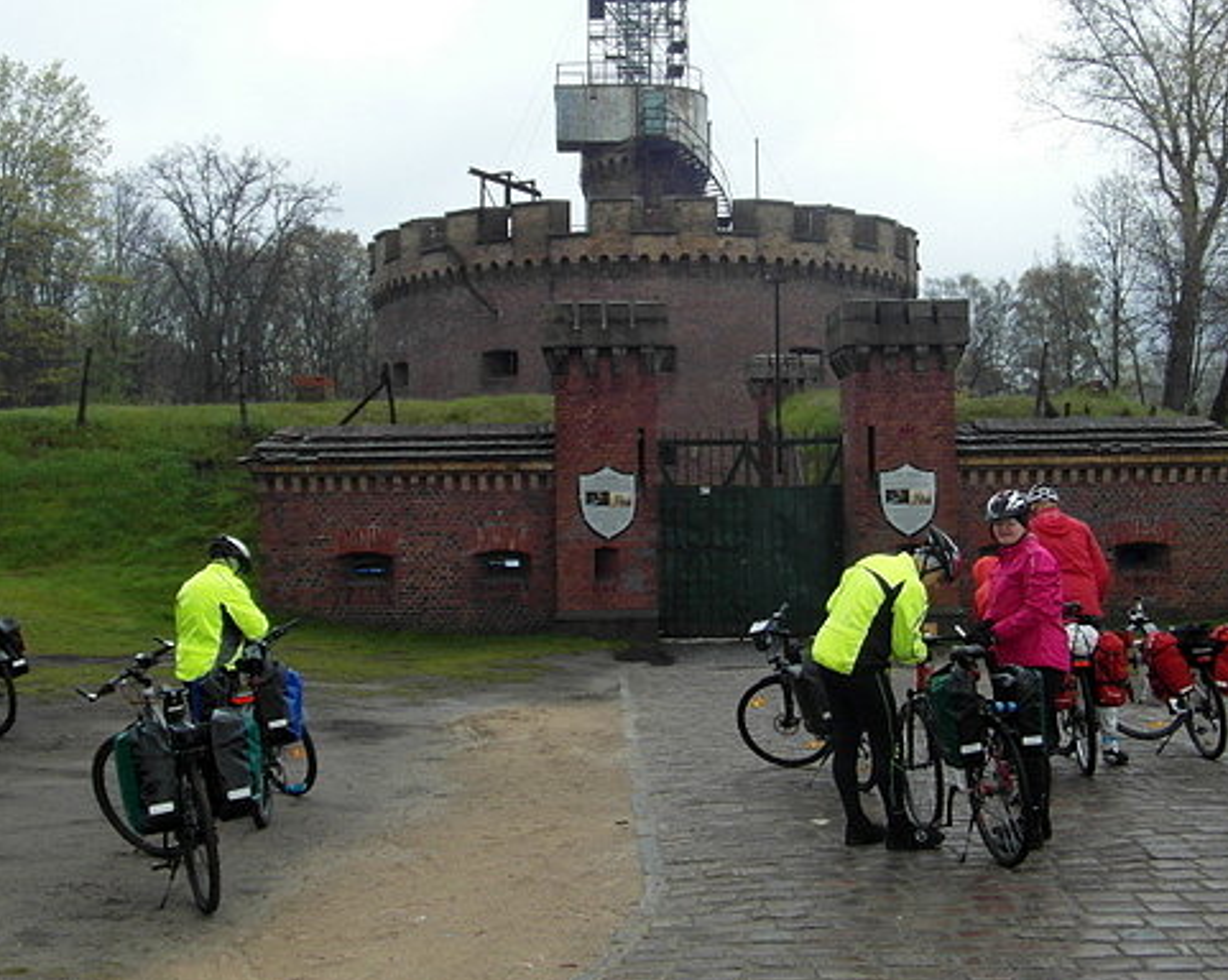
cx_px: 610
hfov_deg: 46.9
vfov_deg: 38.1
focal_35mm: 39
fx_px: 1416
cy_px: 436
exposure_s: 1/180
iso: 100
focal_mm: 4
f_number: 3.2
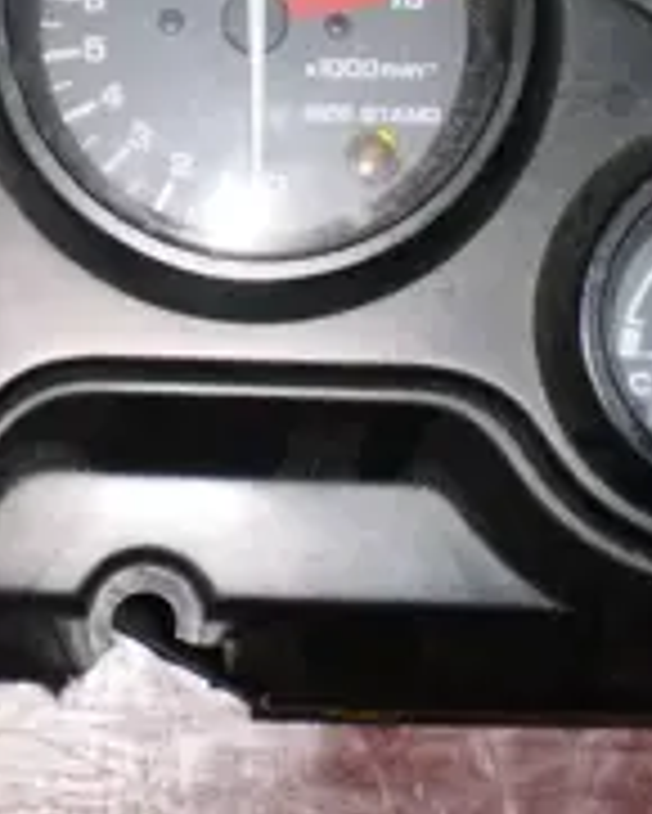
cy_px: 261
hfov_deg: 16.4
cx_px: 90
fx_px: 2241
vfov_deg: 20.5
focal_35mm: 93
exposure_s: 1/30
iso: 125
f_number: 3.1
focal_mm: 6.3
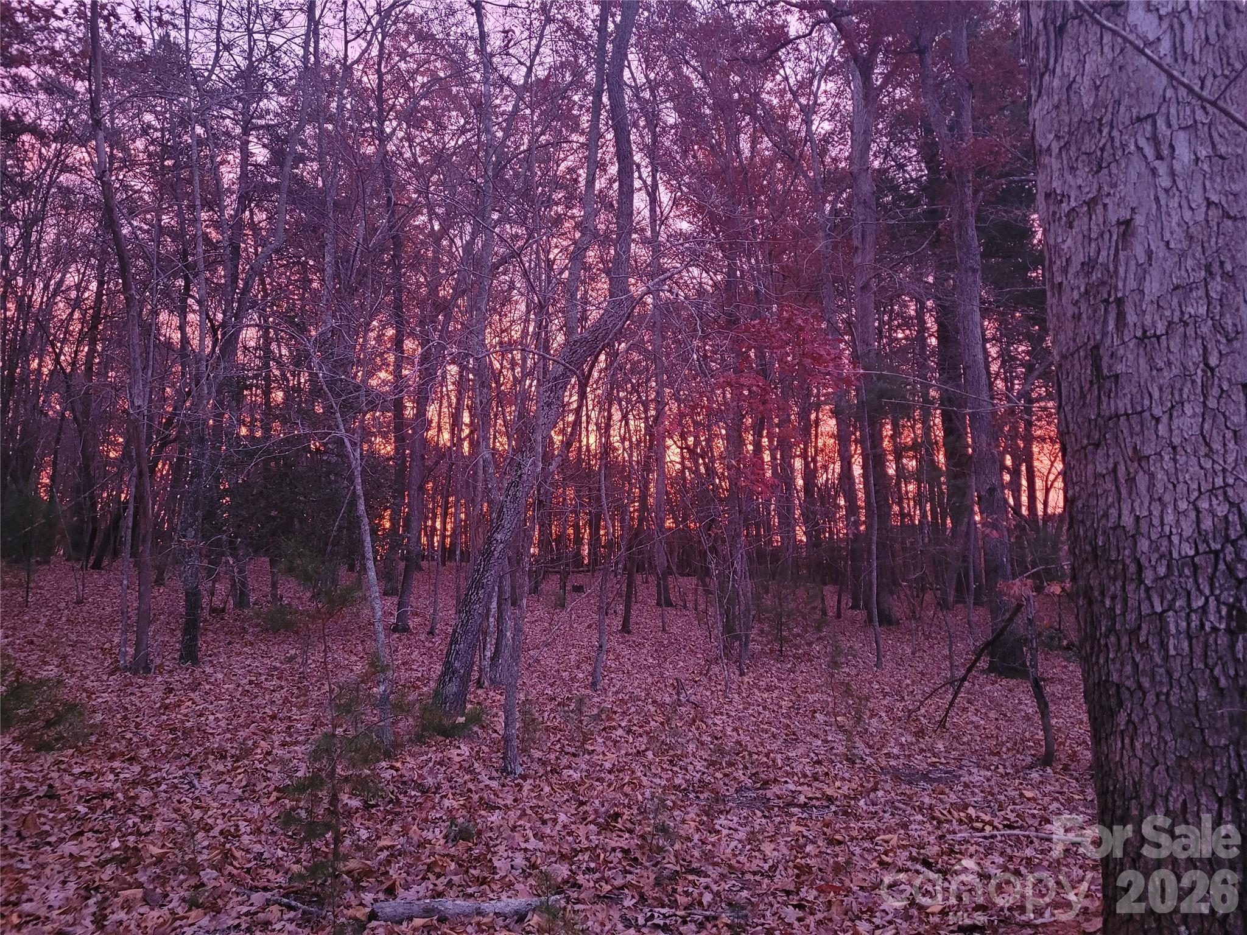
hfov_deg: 67.3
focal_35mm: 26
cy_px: 468
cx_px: 624
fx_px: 937
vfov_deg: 53.1
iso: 500
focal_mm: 5.4
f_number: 1.8
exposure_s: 1/24
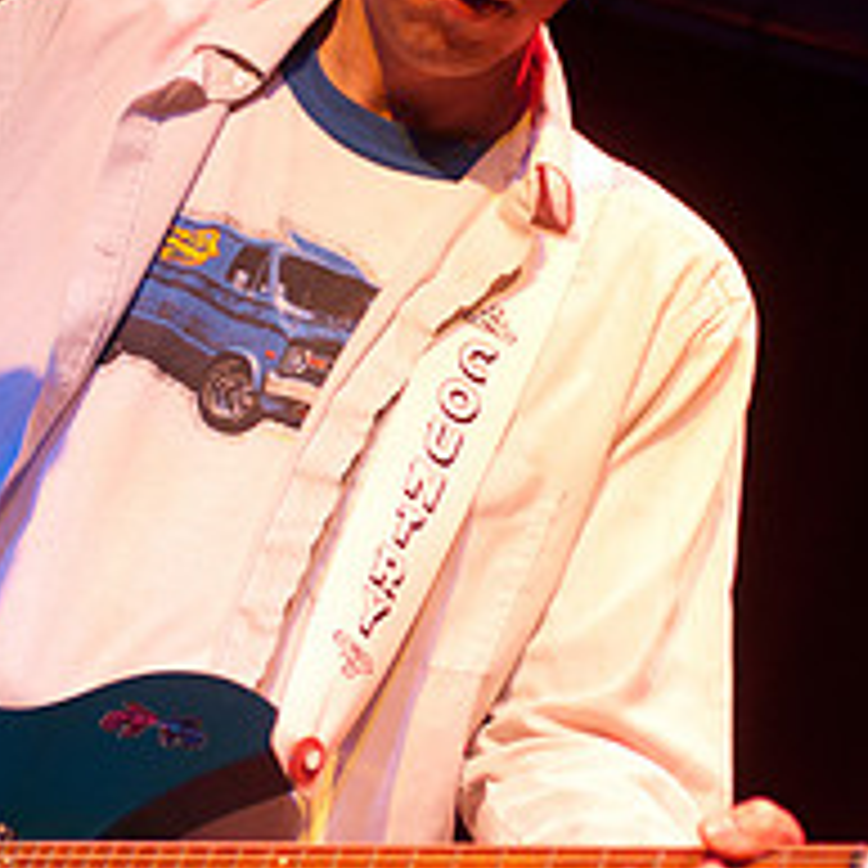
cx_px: 443
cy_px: 450
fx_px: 4369
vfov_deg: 11.3
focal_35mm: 154
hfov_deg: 11.3
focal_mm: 52
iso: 1000
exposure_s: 1/80
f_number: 2.8
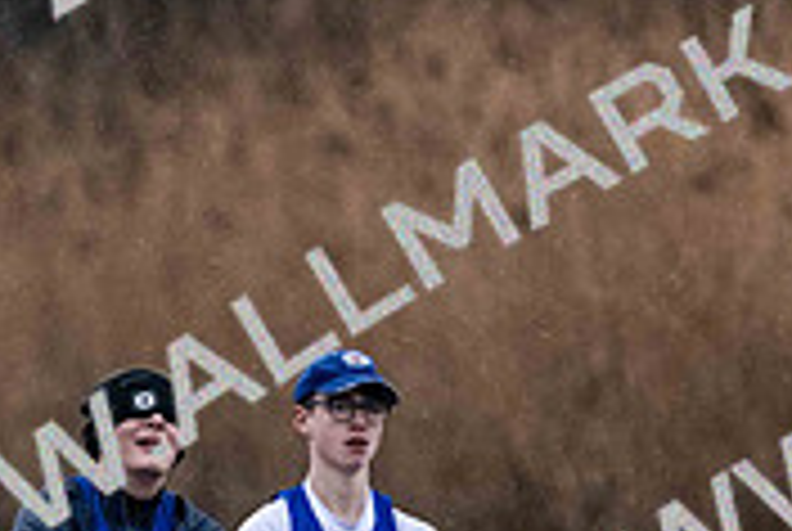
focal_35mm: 1315
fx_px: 28978
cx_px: 284
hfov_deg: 1.6
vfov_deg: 1.0
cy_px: 677
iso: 7200
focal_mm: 400
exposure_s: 1/1600
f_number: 4.5
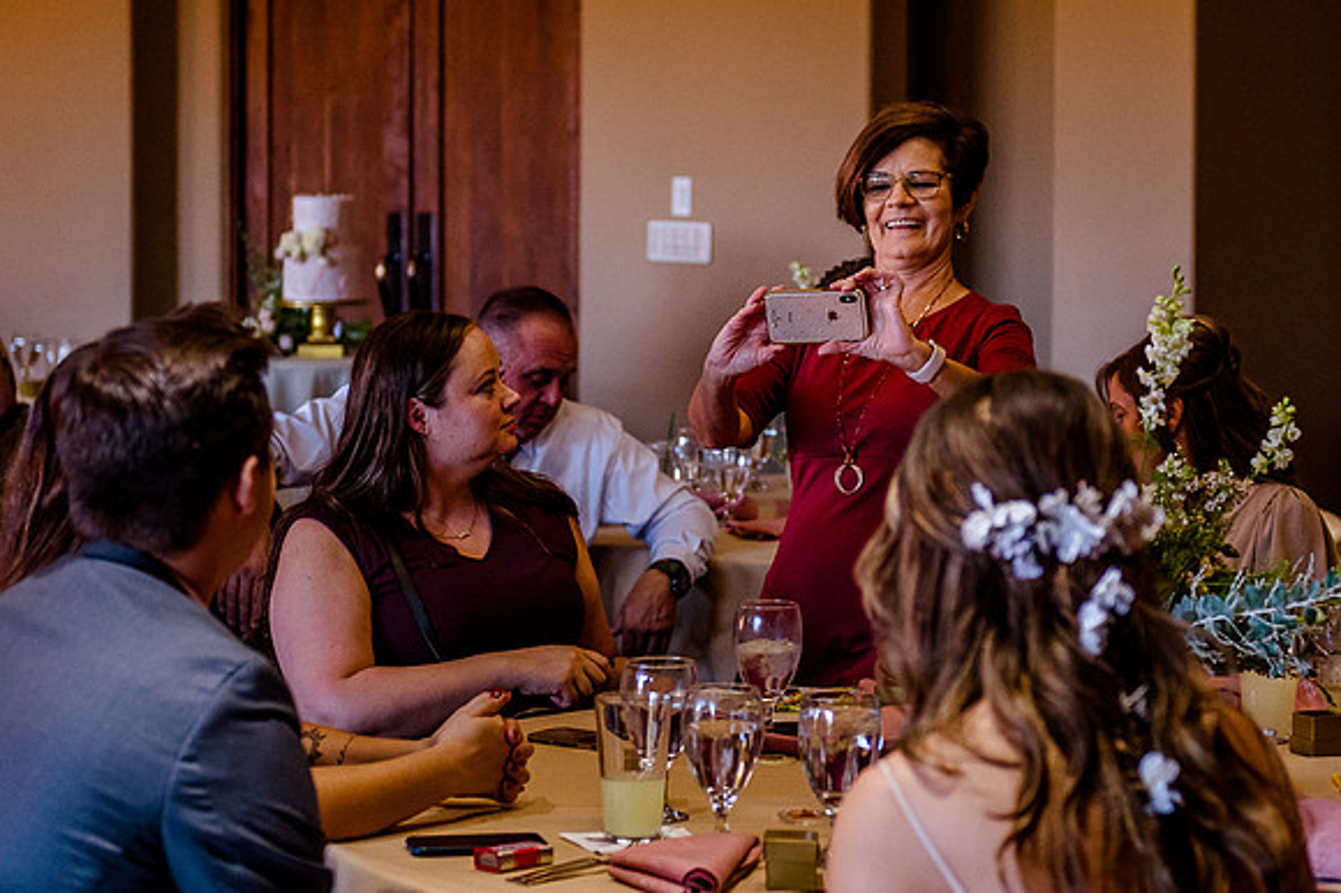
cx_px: 805
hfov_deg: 21.5
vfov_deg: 14.4
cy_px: 340
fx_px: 3523
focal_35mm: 95
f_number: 2.8
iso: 2000
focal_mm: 56
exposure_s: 1/400
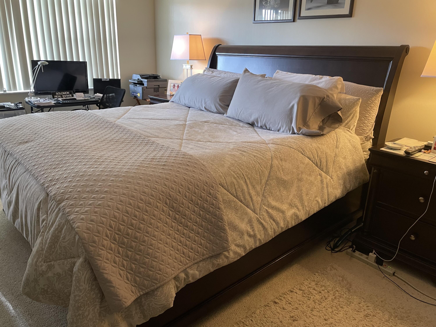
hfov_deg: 67.3
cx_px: 218
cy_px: 164
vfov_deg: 53.1
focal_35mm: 26
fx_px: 327
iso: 250
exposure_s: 1/60
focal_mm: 4.2
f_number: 1.6
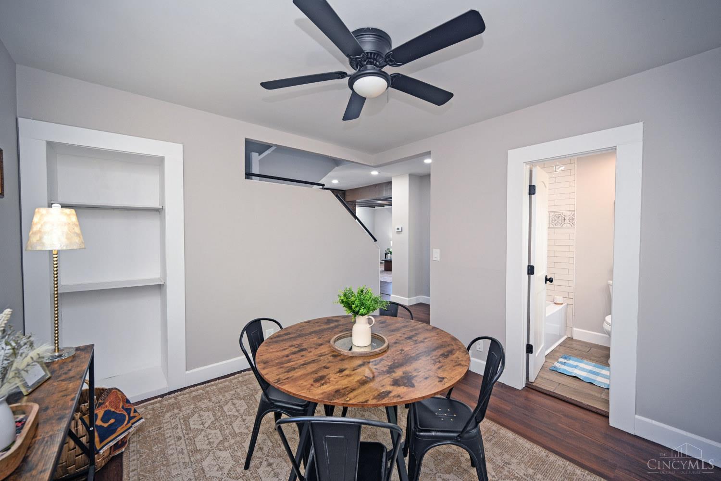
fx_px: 280
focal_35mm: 14
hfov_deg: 104.3
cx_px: 360
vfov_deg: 81.2
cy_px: 240
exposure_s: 1/60
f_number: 4
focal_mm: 14
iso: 560
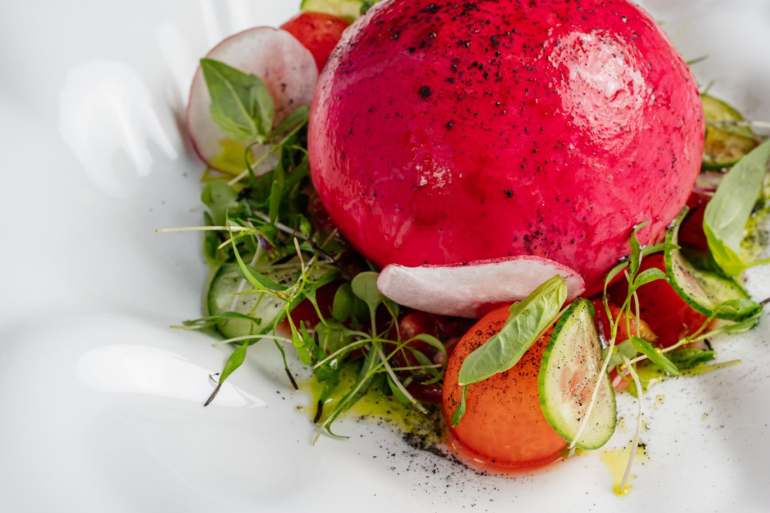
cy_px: 218
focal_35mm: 70
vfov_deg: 19.4
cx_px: 382
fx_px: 1497
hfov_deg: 28.8
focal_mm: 60
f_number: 14
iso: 500
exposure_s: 1/200
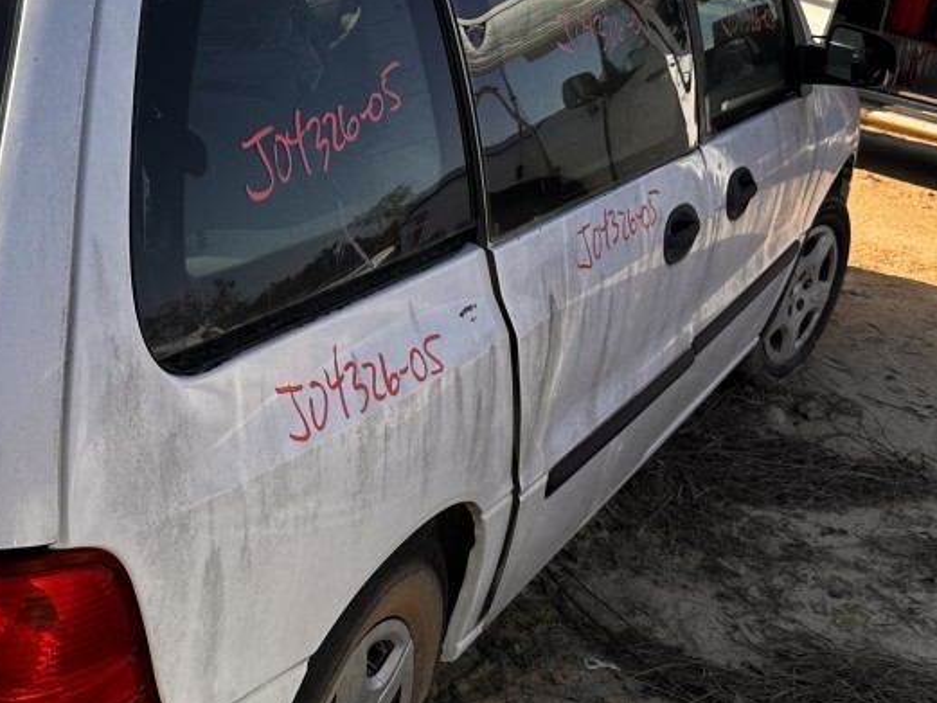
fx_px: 1597
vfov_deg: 24.8
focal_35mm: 59
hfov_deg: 32.0
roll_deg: -10.0
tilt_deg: -17.0
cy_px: 338
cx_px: 218
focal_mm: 6.86
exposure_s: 1/2353
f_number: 1.78
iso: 80
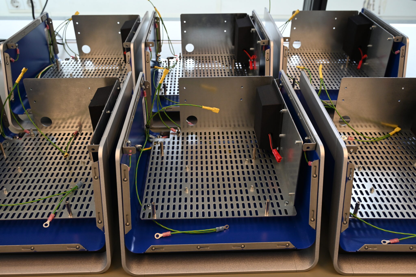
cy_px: 138
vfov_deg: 39.9
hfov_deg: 57.3
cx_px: 208
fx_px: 381
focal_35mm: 33
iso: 2000
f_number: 8
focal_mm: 33
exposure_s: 1/125
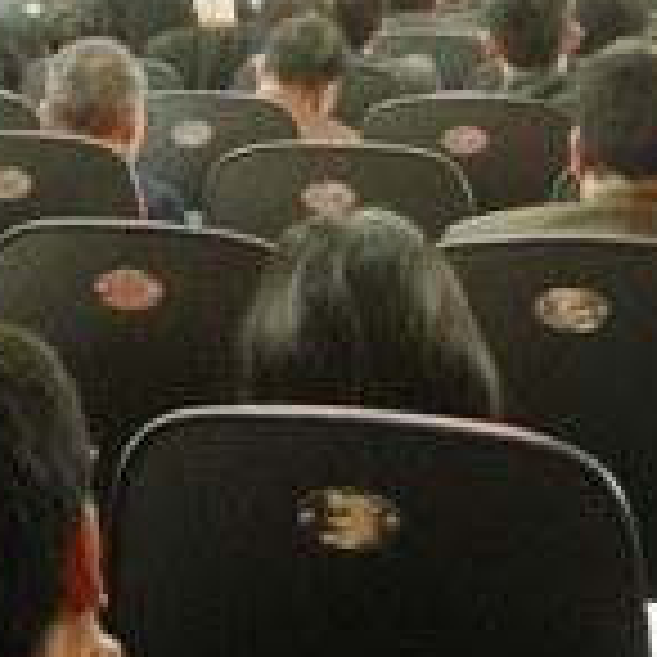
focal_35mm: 111
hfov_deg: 15.7
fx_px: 2384
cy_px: -54
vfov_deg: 15.3
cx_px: 220
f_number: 2.9
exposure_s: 1/26.2
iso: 400
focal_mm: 8.5
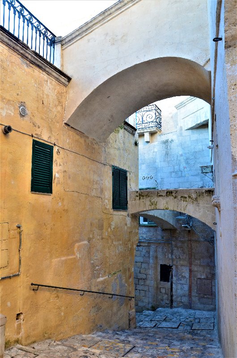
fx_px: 268
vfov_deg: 67.5
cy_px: 179
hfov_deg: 47.7
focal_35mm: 27
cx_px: 118
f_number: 8
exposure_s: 1/15
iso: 400
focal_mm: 18
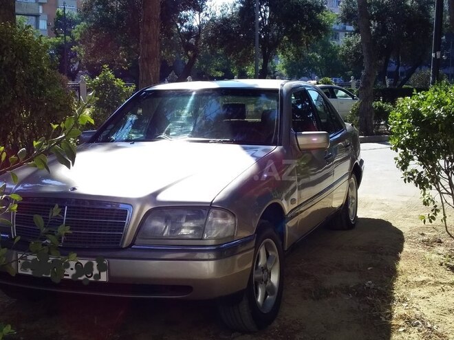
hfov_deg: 58.4
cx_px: 227
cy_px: 170
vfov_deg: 45.4
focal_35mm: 31
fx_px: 407
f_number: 2.2
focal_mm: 3.3
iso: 40
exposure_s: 1/653
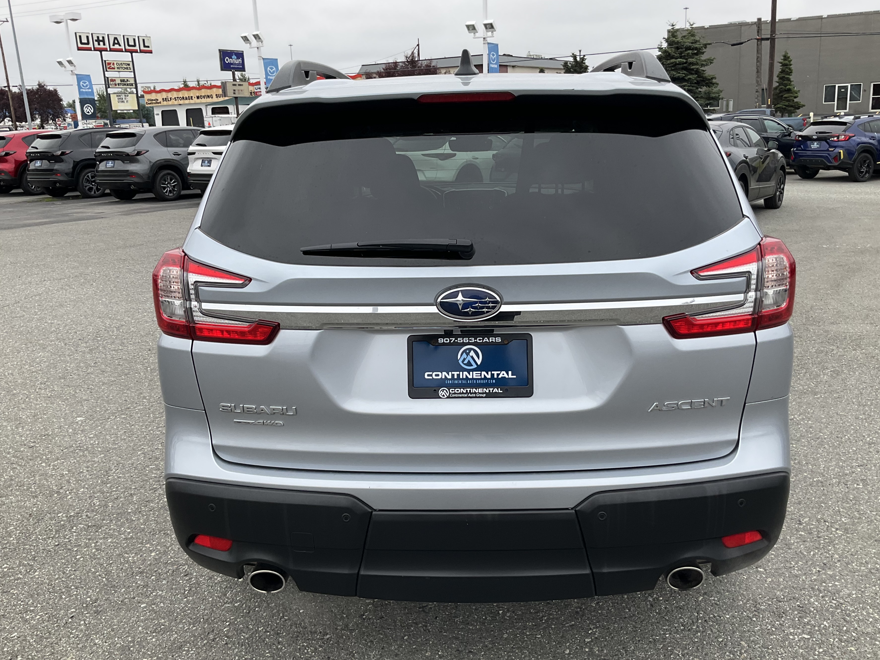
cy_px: 333
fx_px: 839
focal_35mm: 33
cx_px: 453
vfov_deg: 42.9
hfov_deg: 55.3
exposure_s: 1/327
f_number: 1.8
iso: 25
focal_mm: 3
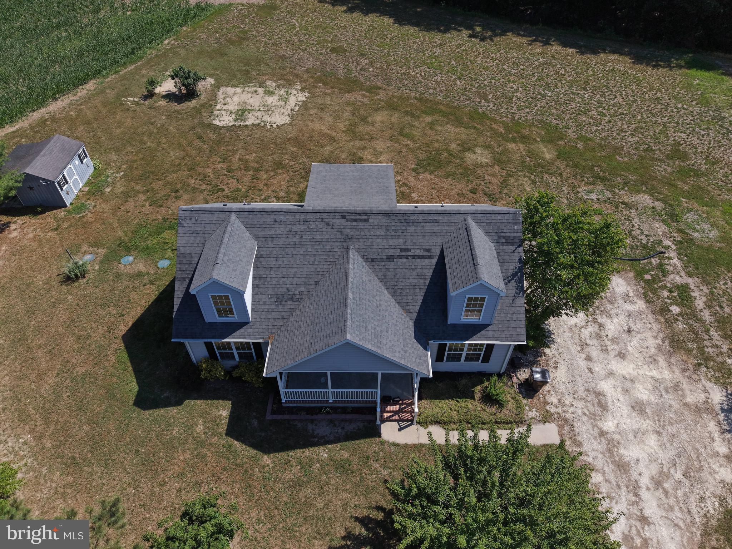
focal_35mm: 24
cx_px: 366
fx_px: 508
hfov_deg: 71.6
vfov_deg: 56.8
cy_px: 274
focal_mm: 8.67
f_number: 1.8
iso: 170
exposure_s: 1/6000
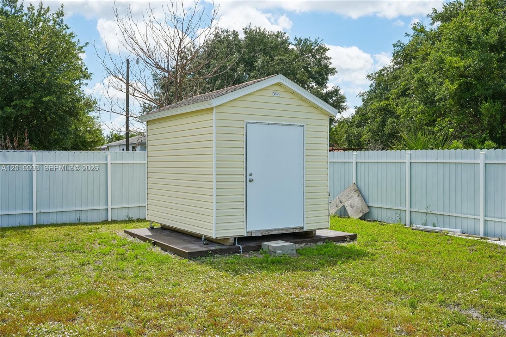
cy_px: 168
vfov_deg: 40.0
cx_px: 253
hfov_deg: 57.2
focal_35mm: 33
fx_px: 464
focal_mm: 33
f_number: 8
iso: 400
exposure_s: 1/1000
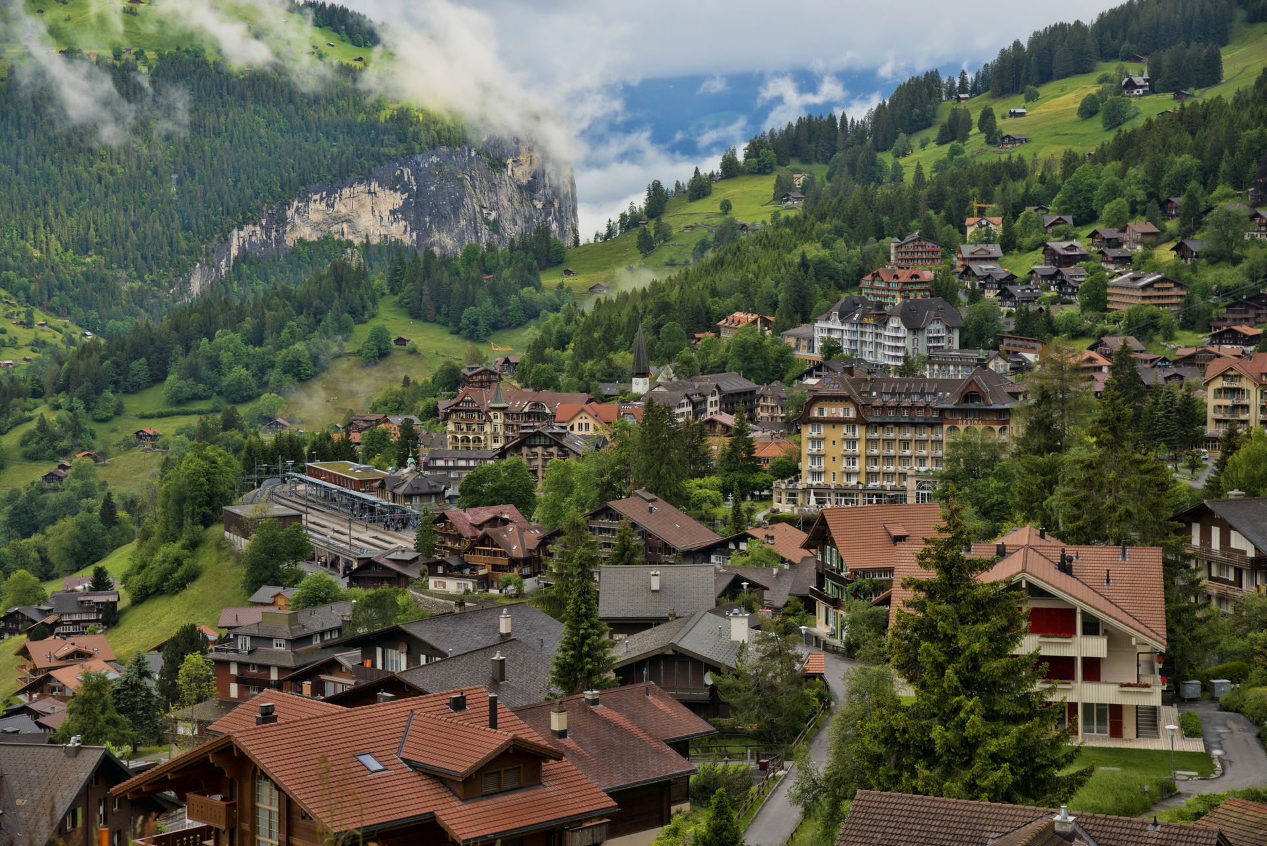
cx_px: 634
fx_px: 2640
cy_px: 423
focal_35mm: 75
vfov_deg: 18.2
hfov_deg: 27.0
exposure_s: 1/1000
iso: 800
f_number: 8
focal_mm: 75
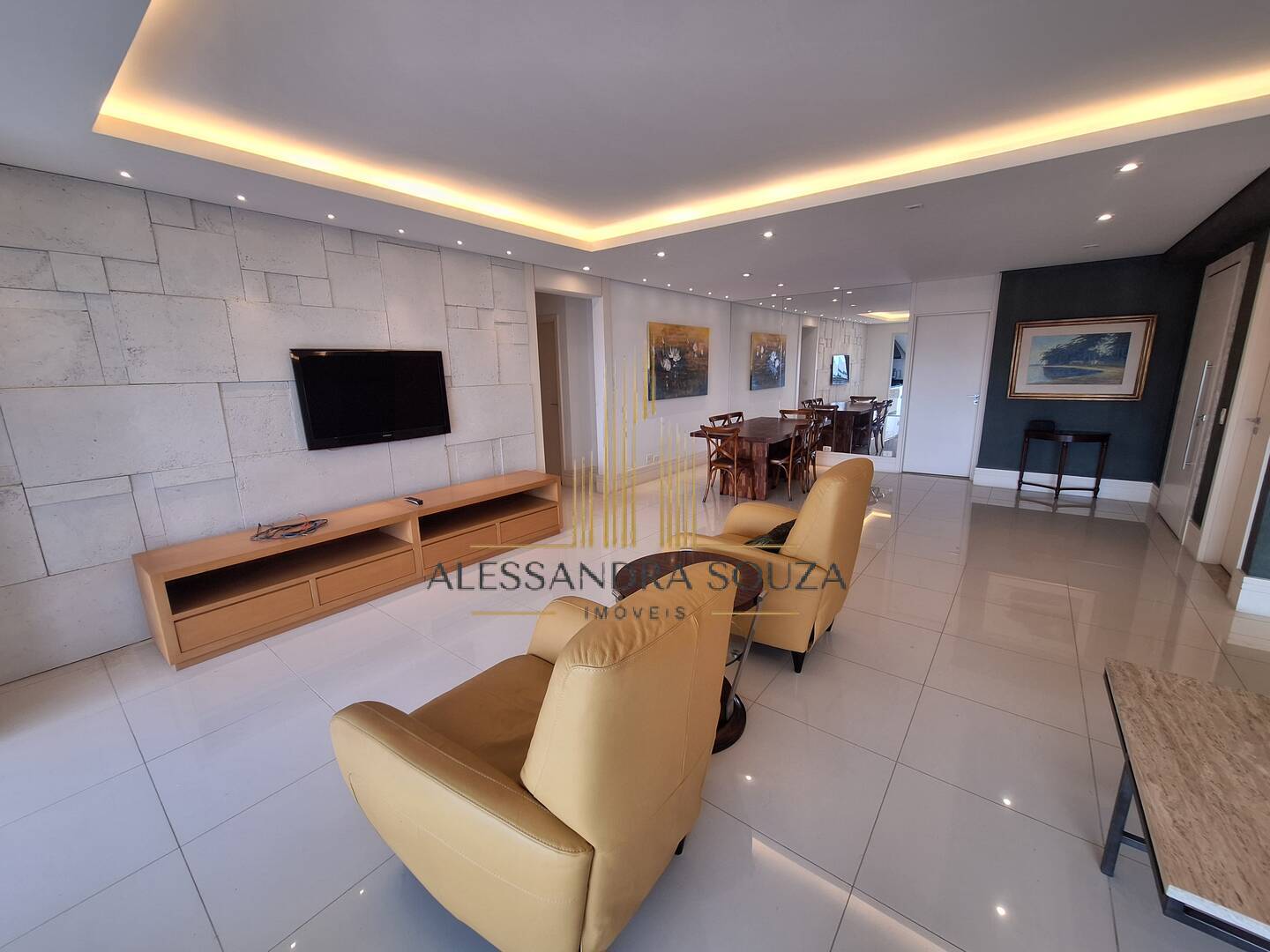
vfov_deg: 89.9
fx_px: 477
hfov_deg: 106.2
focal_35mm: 13
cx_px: 635
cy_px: 476
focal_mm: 1.74
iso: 64
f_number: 2.2
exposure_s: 1/60
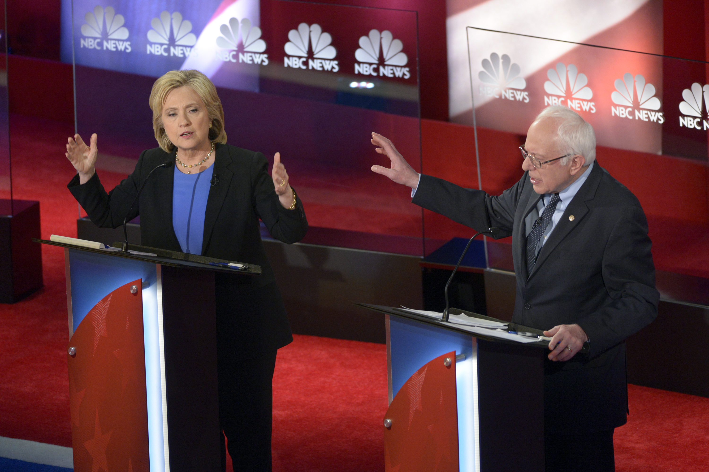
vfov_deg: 4.9
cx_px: 354
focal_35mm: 280
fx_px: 5511
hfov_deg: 7.4
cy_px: 236
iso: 4000
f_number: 5.6
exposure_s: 1/160
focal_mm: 280
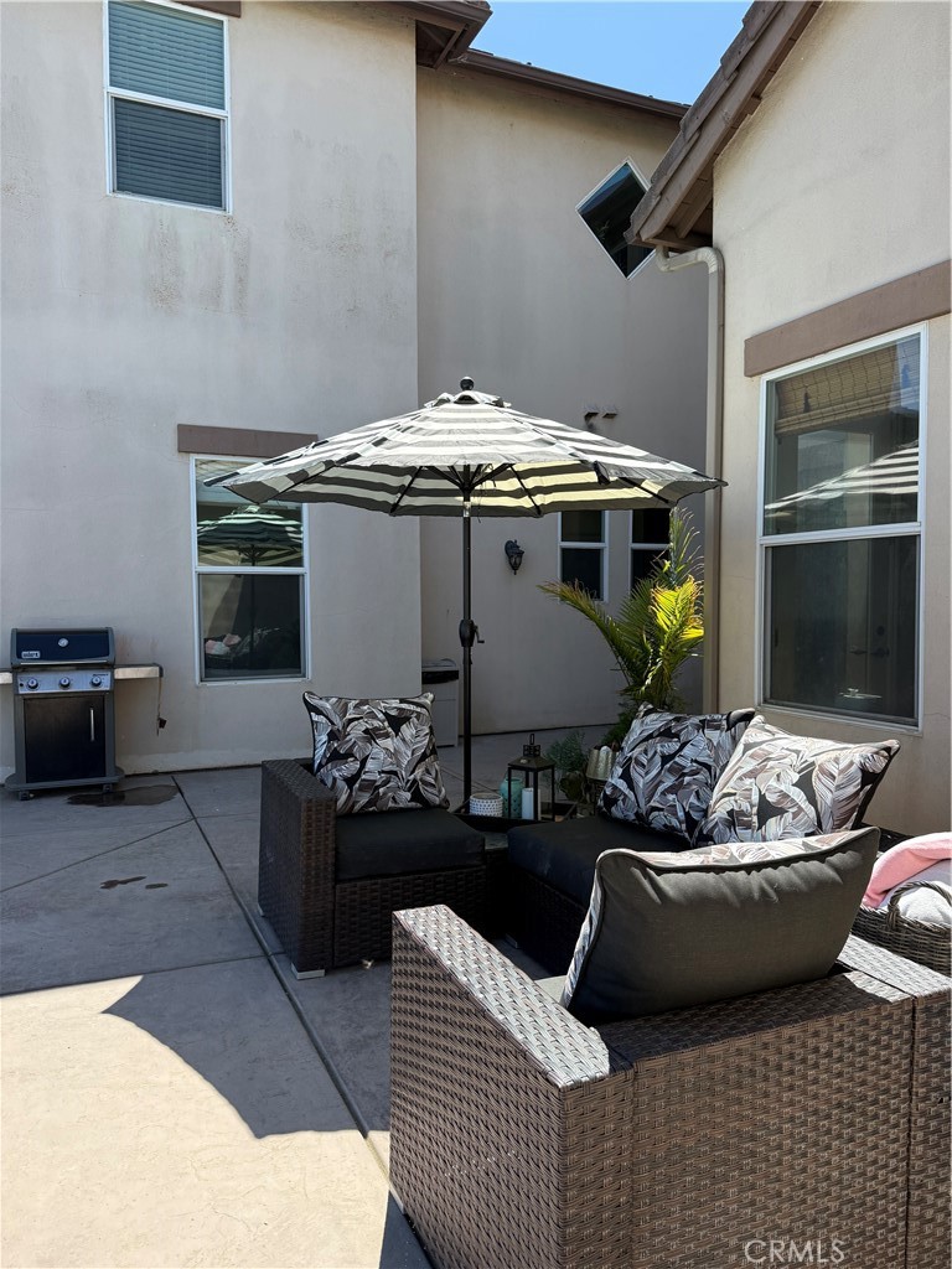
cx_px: 476
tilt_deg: -2.5
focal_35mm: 24
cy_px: 634
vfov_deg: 71.6
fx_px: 880
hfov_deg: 56.8
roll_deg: +0.1
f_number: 1.78
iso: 100
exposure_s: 1/2445
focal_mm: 6.76
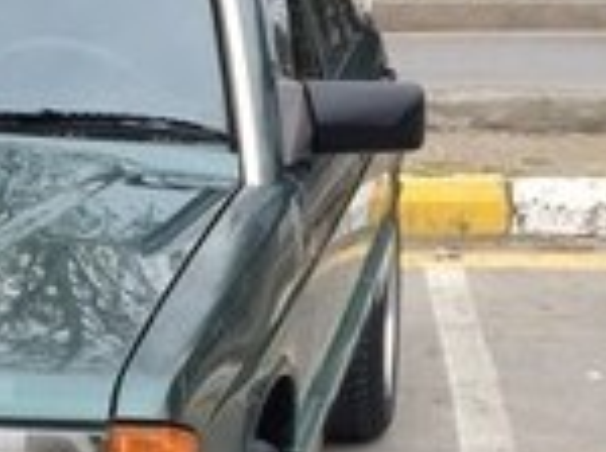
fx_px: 2237
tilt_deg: -11.5
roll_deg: -1.1
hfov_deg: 14.1
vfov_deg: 11.5
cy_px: 341
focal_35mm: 128
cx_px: -400
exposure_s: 1/110
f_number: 2.2
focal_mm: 4.15
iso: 32
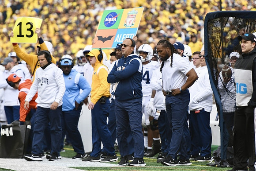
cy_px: 86
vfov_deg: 4.6
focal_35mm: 300
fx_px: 2132
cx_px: 128
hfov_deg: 6.9
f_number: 2.8
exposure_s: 1/3200
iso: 400
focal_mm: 200
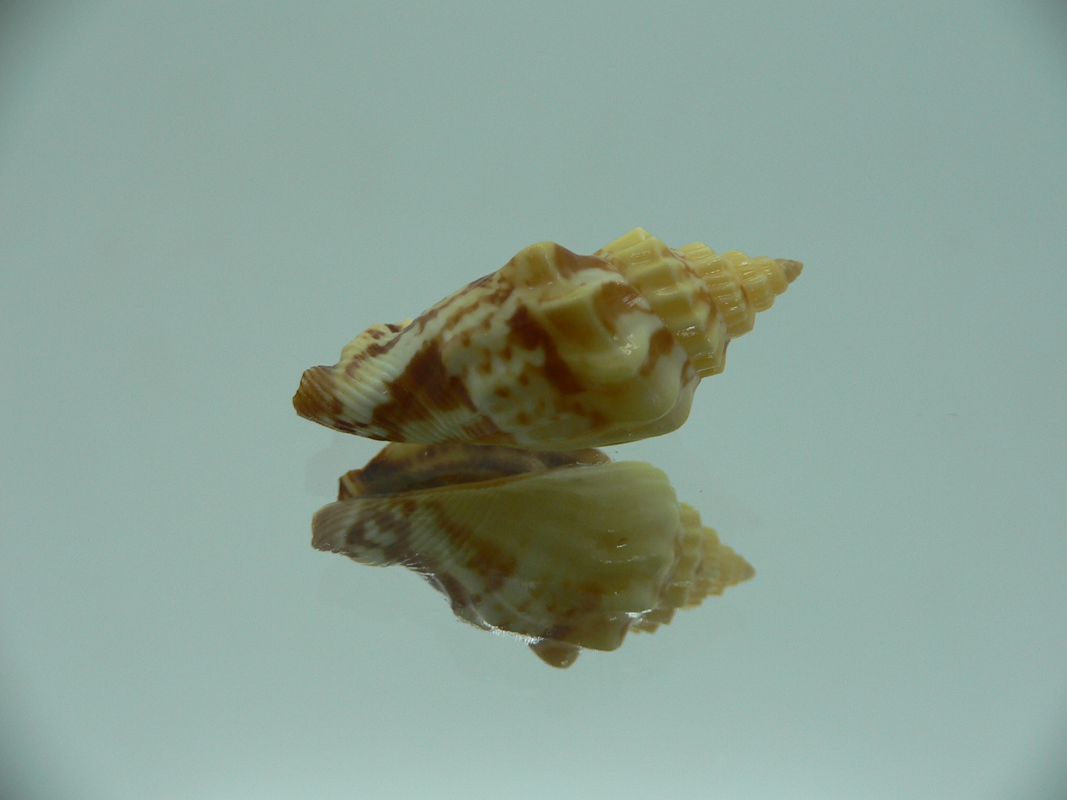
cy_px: 400
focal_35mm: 35
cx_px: 534
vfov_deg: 40.7
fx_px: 1079
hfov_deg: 52.6
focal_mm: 4.6
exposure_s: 1/60
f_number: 2.8
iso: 80
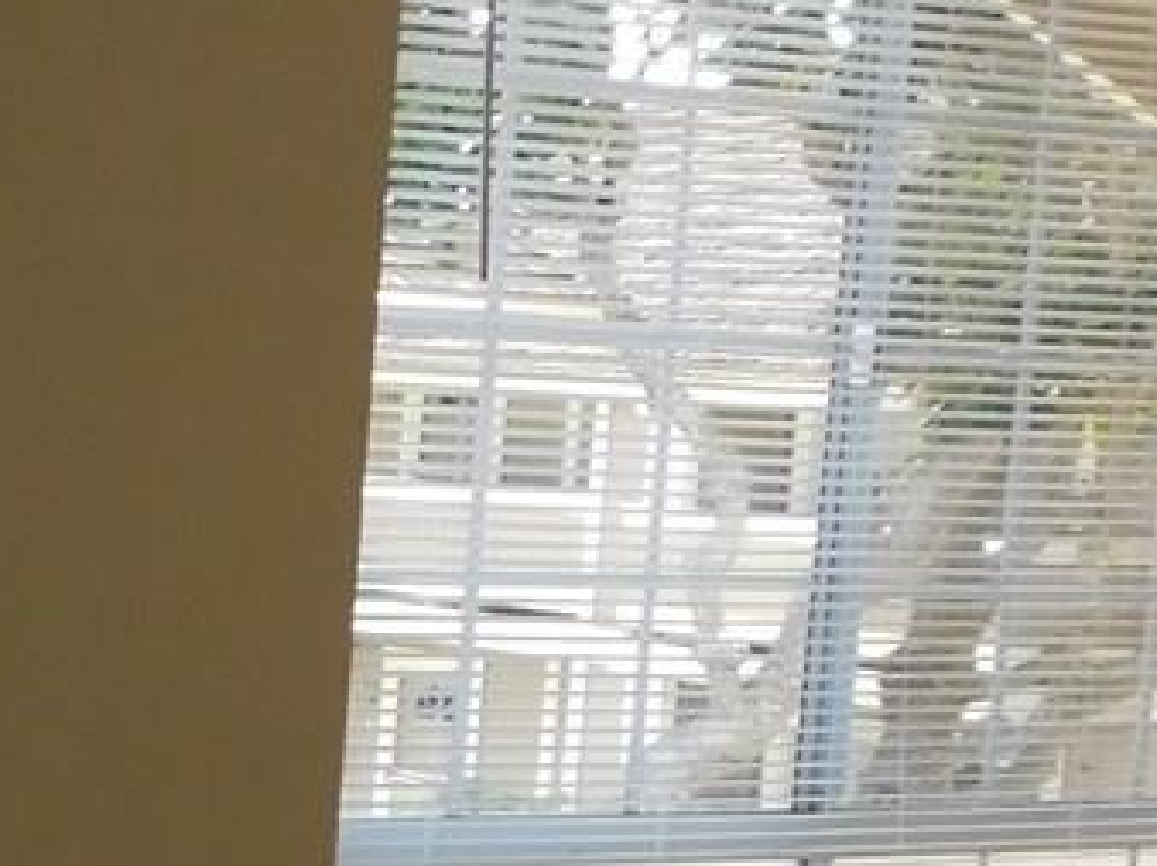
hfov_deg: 15.5
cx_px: -917
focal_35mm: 109
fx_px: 3641
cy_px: 705
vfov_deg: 13.5
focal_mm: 4
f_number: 3
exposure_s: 1/125
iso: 125
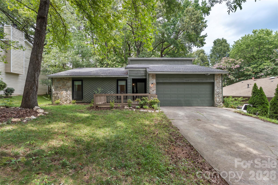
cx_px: 139
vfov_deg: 72.0
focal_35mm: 16
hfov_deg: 95.0
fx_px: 127
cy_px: 92
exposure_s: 1/6
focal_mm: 16.5
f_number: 8
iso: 100
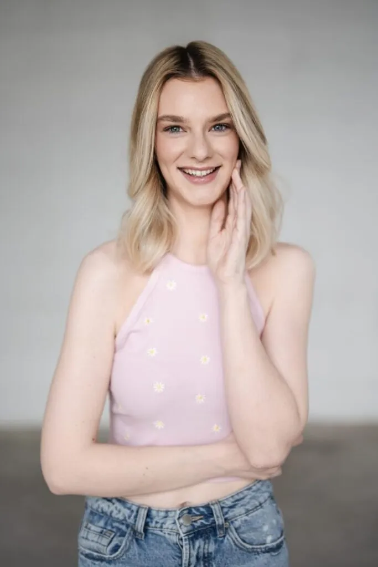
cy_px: 284
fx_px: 787
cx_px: 189
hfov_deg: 27.0
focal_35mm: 50
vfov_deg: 39.6
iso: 100
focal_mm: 50
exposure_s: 1/500
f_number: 1.2
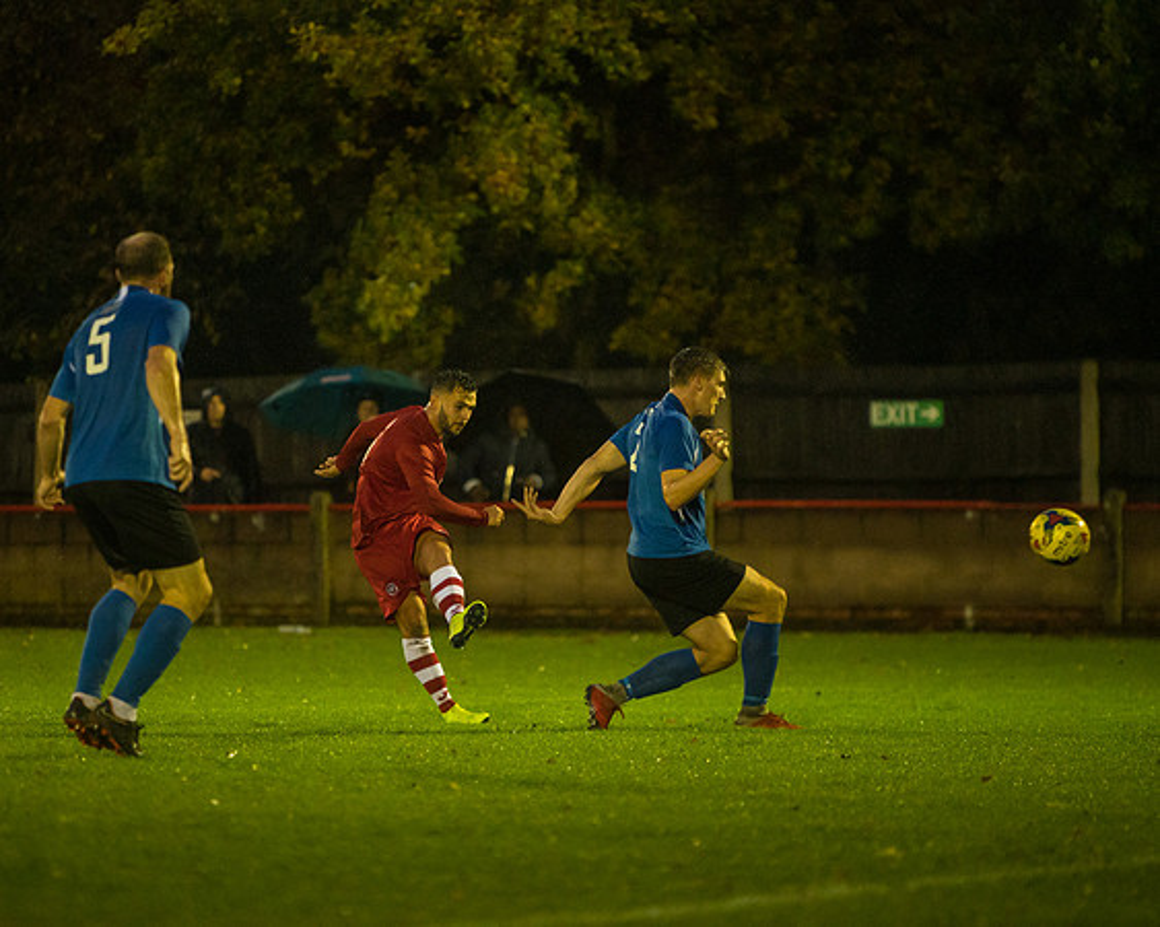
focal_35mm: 251
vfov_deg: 6.2
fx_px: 8605
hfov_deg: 7.7
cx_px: 515
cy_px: 412
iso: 5000
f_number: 2.8
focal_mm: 200
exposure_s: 1/1000
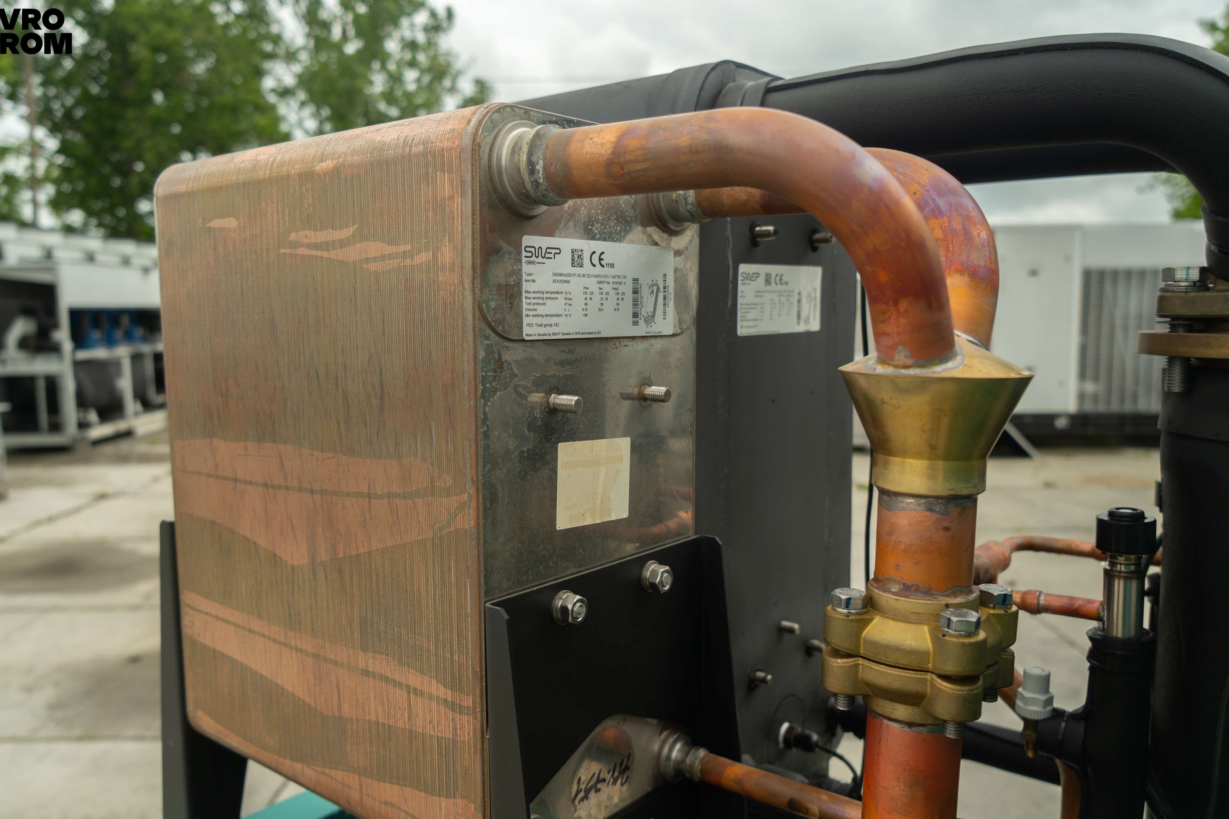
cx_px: 610
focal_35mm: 29
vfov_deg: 44.9
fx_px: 990
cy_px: 444
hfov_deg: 63.7
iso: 125
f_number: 4
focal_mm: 24
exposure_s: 1/160
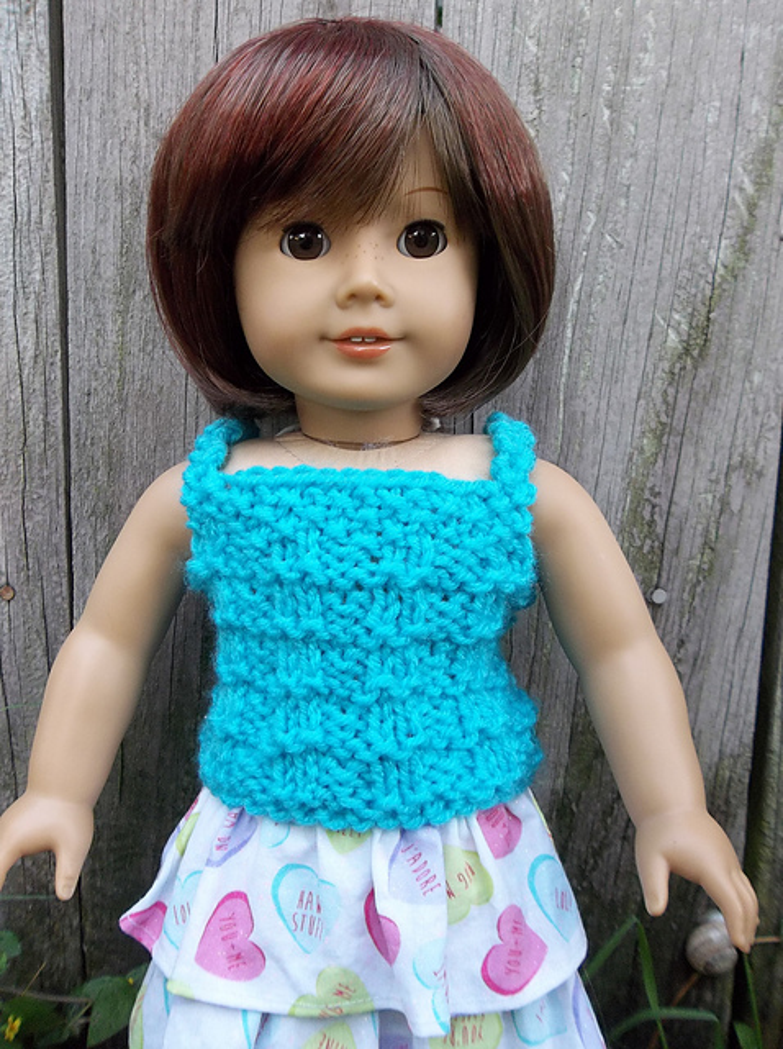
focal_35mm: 27
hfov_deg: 51.2
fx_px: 816
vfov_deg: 65.4
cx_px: 392
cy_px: 524
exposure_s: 1/30
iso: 146
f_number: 3.5
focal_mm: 4.9
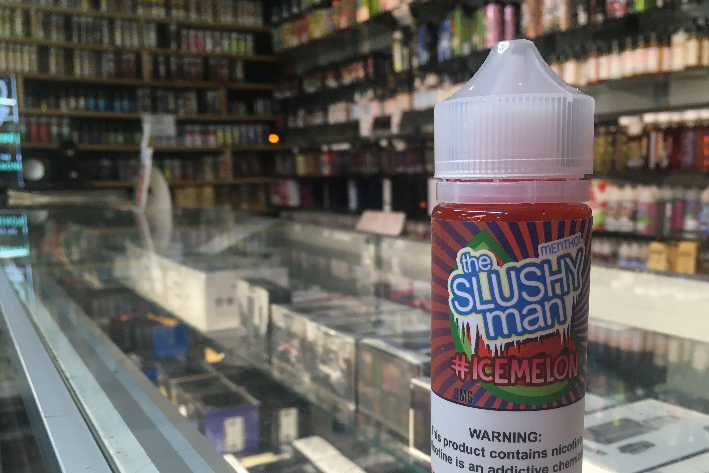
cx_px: 390
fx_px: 670
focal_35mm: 34
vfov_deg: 38.7
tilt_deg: -10.8
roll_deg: +0.0
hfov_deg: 55.7
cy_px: 289
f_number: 2.2
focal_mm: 4.15
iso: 32
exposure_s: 1/30
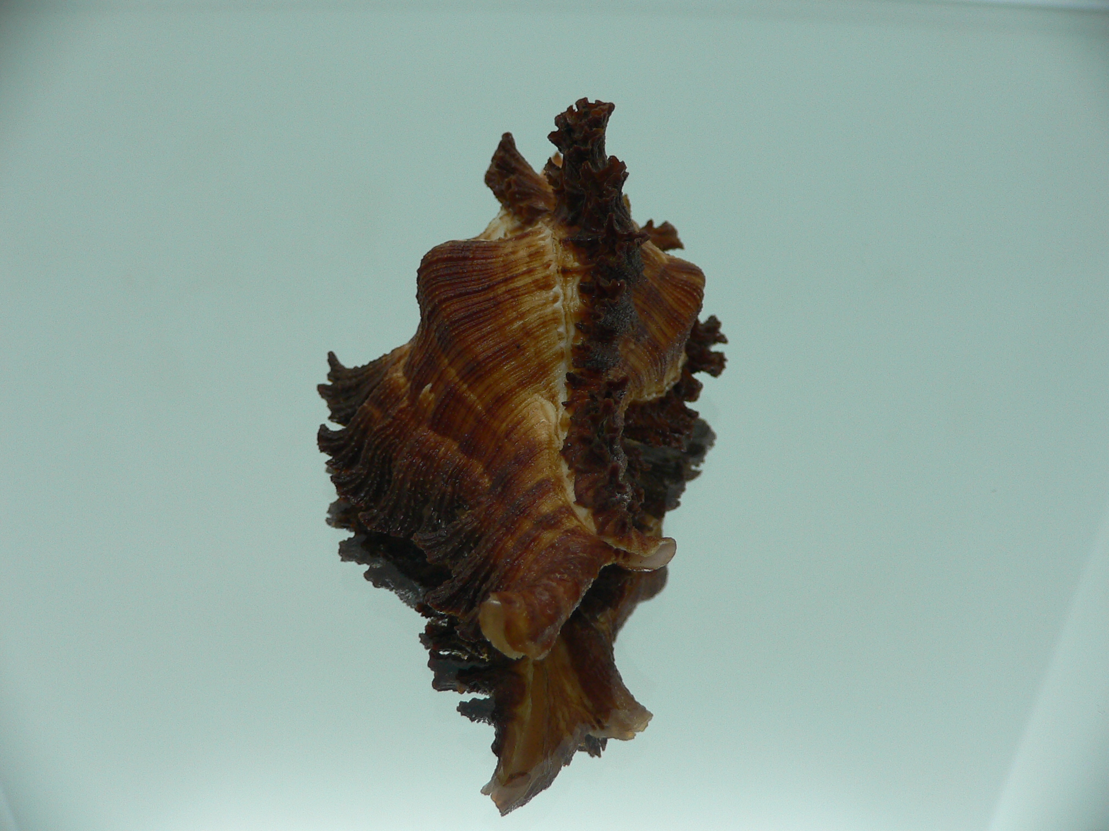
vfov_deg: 40.7
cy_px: 416
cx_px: 554
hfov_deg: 52.6
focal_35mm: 35
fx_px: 1121
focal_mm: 4.6
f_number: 2.8
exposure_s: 1/60
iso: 80
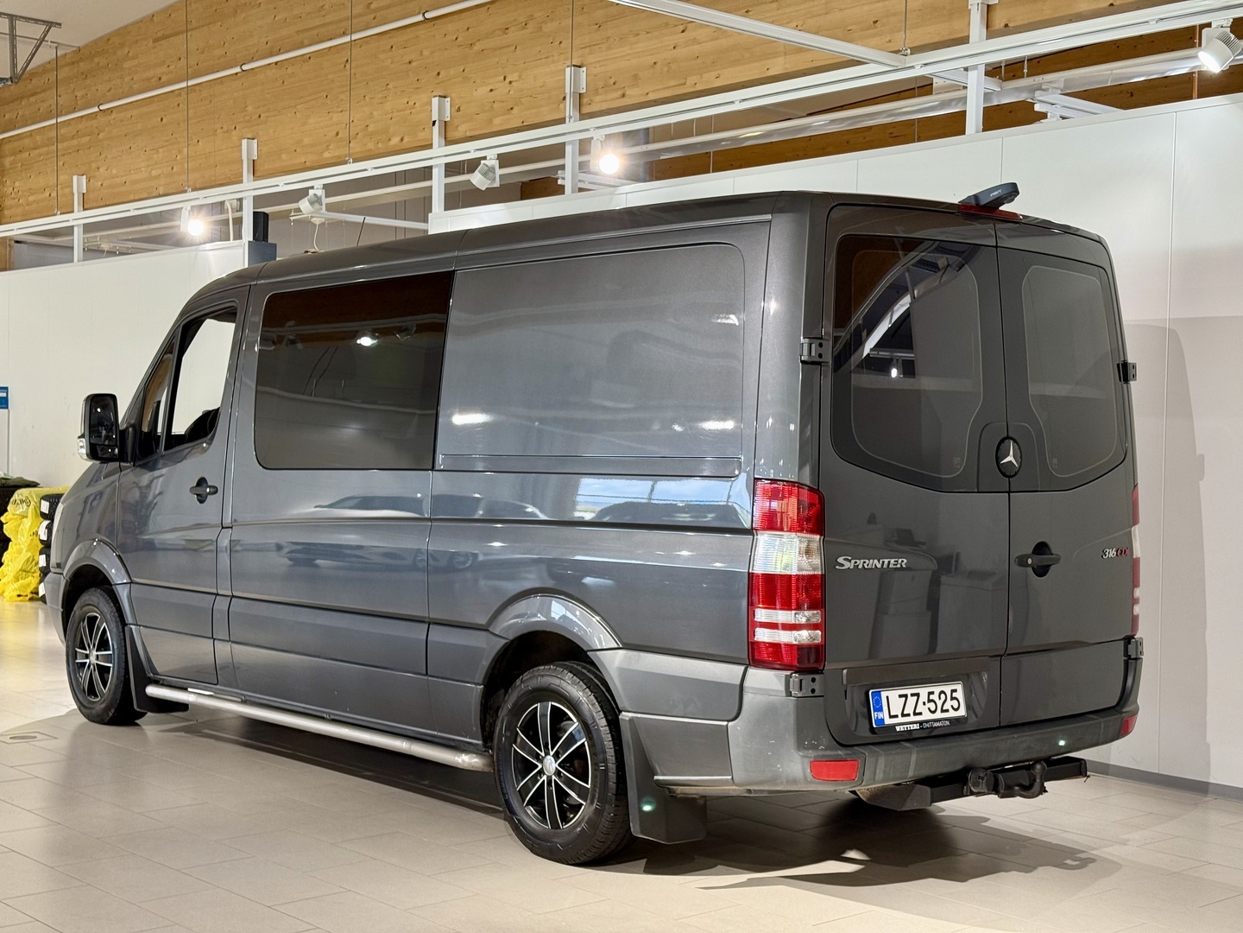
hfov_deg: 39.7
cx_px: 622
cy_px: 466
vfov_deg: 30.3
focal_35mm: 48
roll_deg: -1.2
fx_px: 1724
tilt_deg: -1.0
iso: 80
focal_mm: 6.76
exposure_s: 1/50
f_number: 1.78
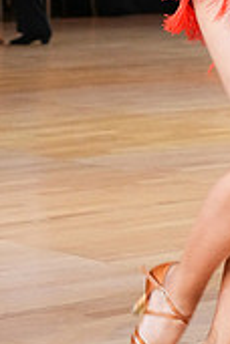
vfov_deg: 9.8
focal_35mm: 207
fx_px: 1984
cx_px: 243
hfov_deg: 6.6
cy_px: -84
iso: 5000
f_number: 5.6
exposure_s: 1/200
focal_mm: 61
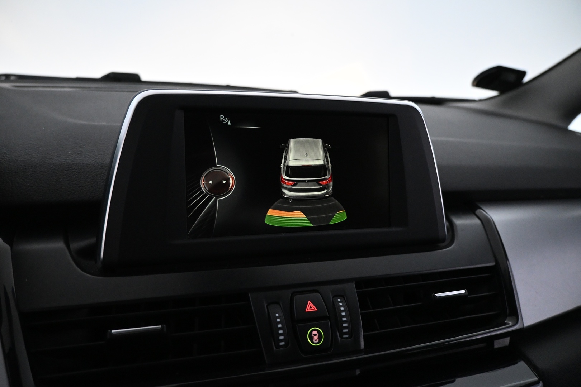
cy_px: 194
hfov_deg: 73.7
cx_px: 290
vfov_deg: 53.1
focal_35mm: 24
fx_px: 387
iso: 3200
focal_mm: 16
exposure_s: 1/100
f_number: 3.5
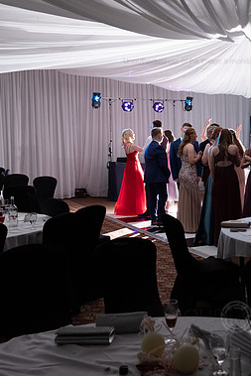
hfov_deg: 26.3
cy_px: 191
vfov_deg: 40.3
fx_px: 512
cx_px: 241
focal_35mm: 49
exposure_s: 1/30
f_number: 4
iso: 2000
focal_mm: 21.4
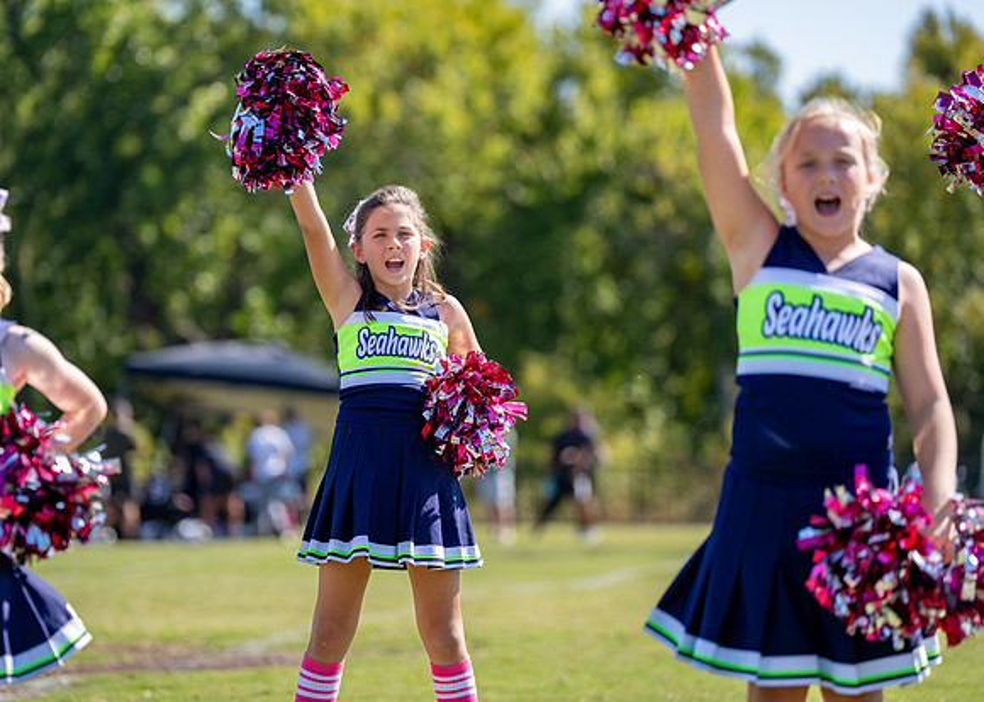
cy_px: 332
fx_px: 4632
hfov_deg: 12.1
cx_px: 435
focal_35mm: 166
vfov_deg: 8.7
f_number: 2.8
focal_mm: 146
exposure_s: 1/2000
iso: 200
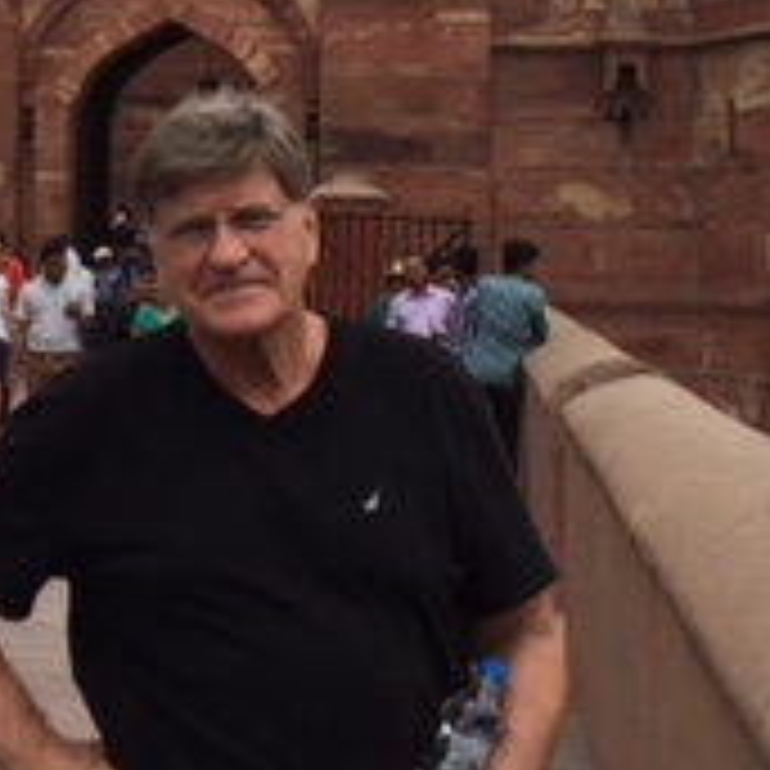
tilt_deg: +10.9
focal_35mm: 96
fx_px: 2416
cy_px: -90
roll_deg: -2.7
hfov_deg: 17.8
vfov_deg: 17.5
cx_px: 86
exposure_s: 1/2639
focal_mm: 4.15
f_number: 2.2
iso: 32
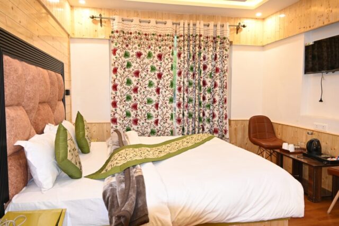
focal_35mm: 27
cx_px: 170
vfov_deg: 48.0
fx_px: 254
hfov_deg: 67.4
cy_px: 113
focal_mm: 18
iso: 800
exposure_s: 1/80
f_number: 5
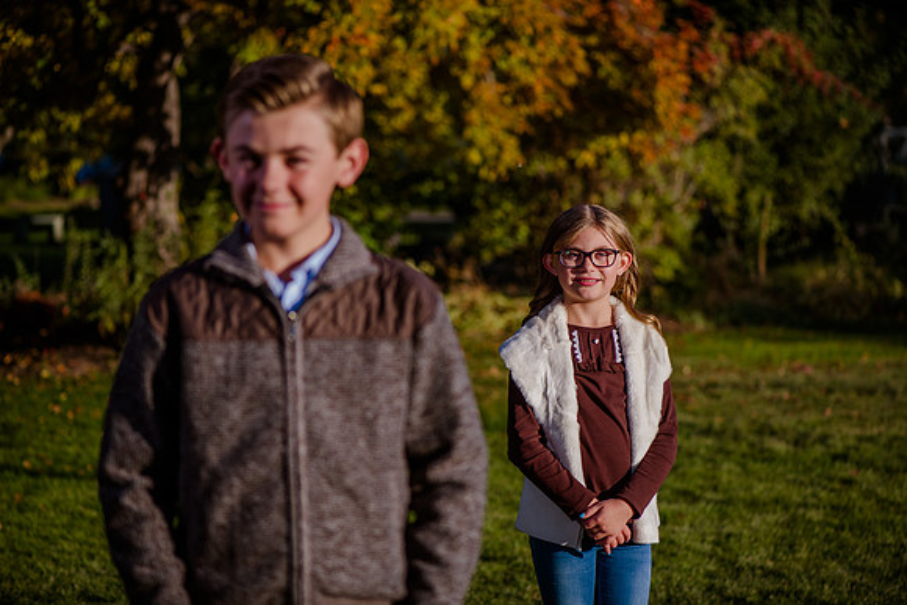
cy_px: 302
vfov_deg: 13.0
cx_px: 454
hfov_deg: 19.5
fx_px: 2646
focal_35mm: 105
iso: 100
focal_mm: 105
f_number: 4
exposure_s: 1/640
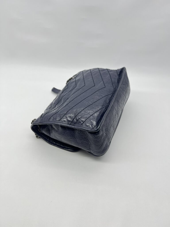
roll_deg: -1.4
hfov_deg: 53.1
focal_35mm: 26
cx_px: 85
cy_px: 114
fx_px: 170
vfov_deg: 67.3
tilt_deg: -40.1
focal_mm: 5.7
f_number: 1.5
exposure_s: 1/120
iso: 32
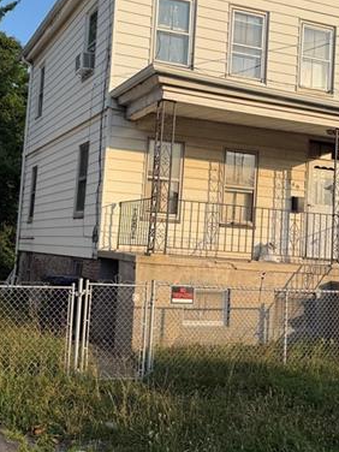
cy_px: 184
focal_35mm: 49
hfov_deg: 29.7
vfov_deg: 38.8
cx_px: 150
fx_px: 640
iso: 80
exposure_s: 1/3021
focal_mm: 6.76
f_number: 1.78
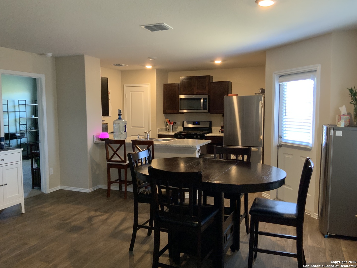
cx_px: 178
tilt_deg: -5.2
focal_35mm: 29
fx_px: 299
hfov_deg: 61.7
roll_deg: +1.1
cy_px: 134
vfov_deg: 48.2
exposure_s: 1/60
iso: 250
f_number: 1.8
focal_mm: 3
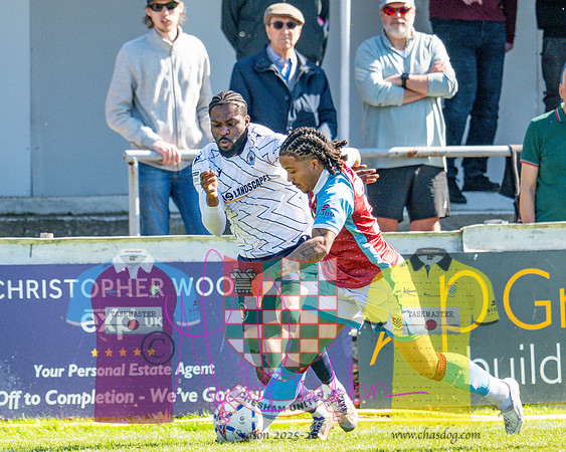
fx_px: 16562
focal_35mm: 989
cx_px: 226
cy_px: 127
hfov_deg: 2.0
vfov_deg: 1.6
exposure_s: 1/1250
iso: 400
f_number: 4.5
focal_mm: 400
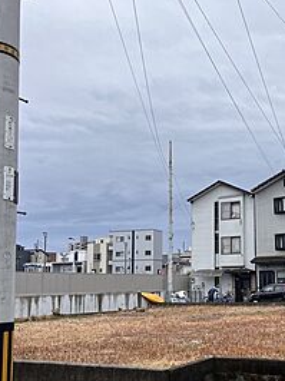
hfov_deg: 32.1
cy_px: 225
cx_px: 223
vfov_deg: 42.8
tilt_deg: +4.2
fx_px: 484
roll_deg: +0.4
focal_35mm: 44
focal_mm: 5.1
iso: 50
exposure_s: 1/1721
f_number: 1.6
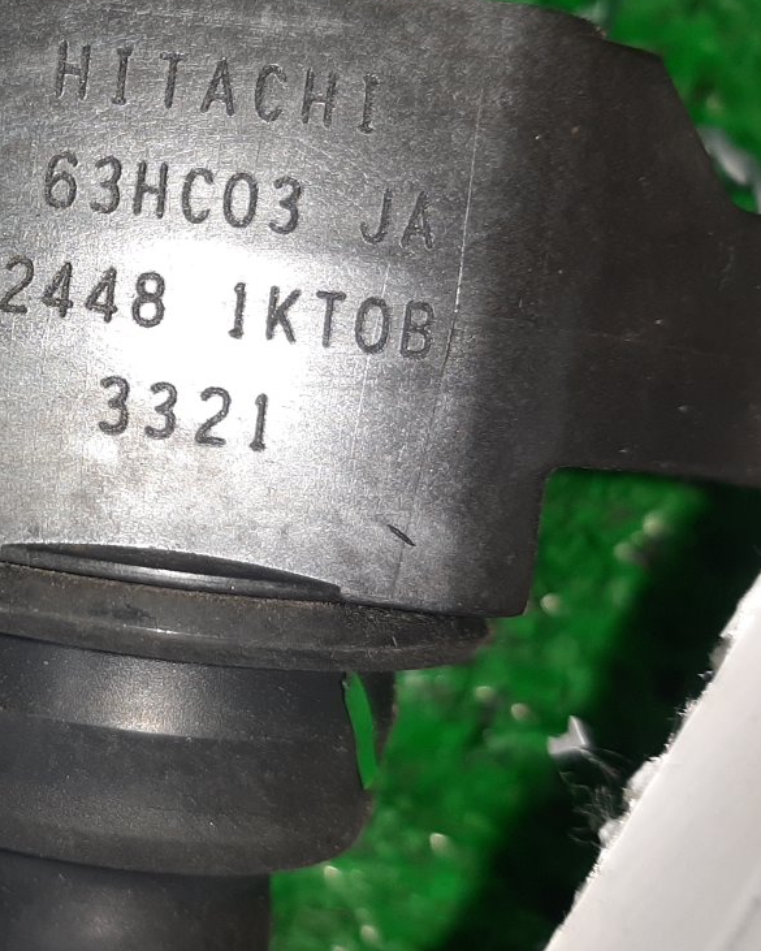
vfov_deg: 37.3
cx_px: -44
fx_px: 1407
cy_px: 415
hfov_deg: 28.0
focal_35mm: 50
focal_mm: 3.93
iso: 64
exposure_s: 1/100
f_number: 1.7
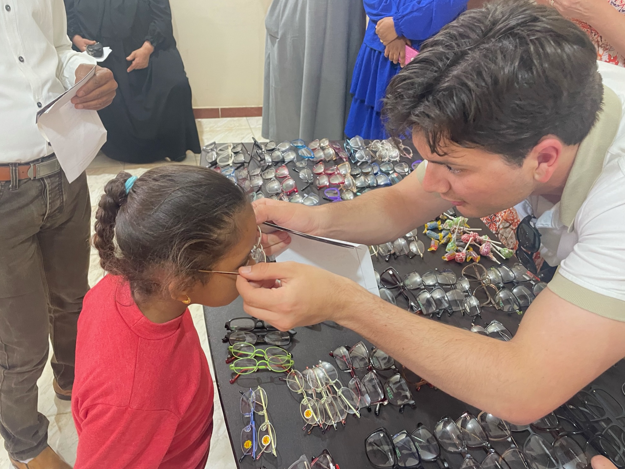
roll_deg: -1.5
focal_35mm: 27
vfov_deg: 51.4
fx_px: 488
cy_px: 230
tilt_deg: -34.7
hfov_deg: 65.3
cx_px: 312
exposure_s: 1/33
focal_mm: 4.2
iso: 400
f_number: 1.6
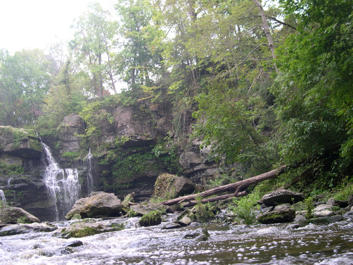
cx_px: 176
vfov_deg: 37.7
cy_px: 132
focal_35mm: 38
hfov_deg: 49.0
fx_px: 388
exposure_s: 1/48
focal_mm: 8
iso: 100
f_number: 2.8
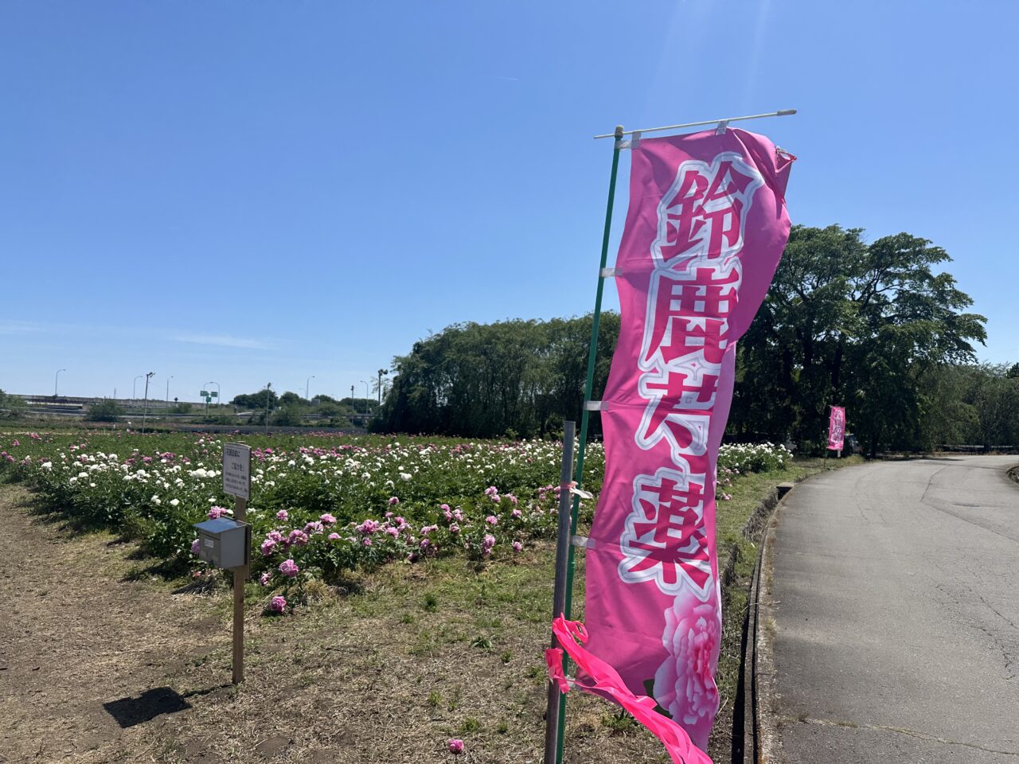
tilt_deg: +2.1
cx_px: 510
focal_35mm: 24
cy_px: 382
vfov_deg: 56.8
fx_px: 706
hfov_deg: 71.6
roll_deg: -1.8
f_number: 1.78
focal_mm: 6.86
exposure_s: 1/5848
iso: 80
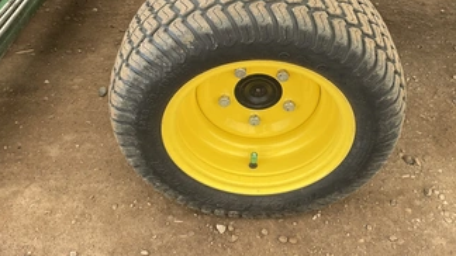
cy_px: 94
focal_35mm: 39
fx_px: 471
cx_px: 266
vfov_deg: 30.3
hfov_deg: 51.4
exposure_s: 1/122
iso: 50
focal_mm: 3
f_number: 1.8
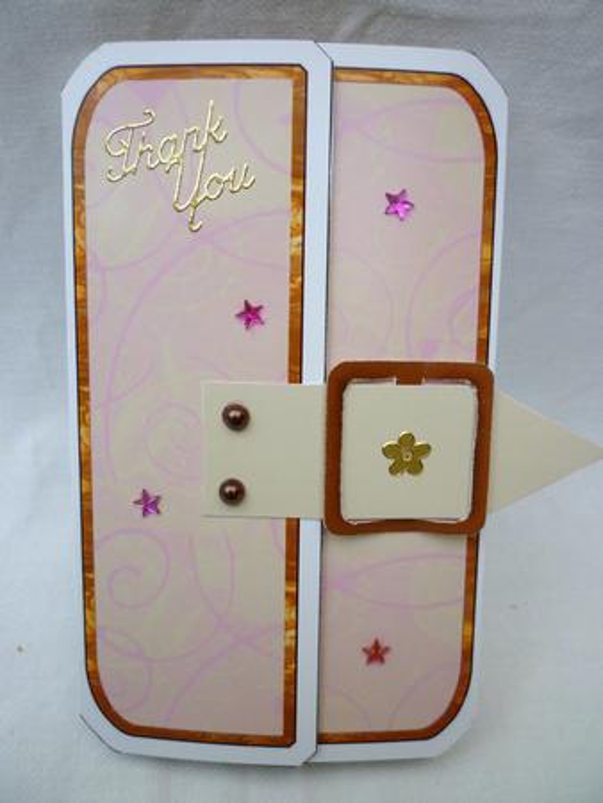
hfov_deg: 48.3
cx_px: 302
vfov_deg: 61.6
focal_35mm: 29
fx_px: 673
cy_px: 402
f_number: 3.3
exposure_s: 1/30
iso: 125
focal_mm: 5.2
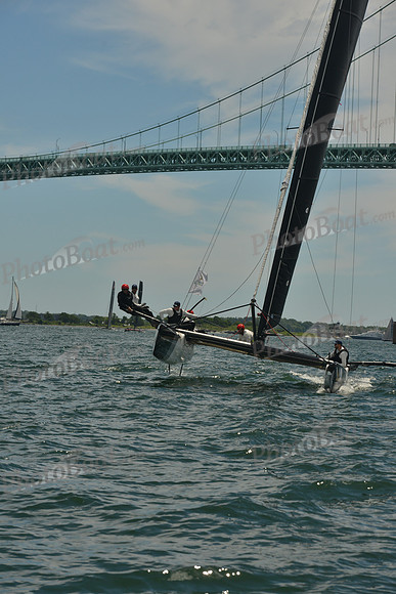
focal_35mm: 116
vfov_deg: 17.6
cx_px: 198
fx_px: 1913
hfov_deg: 11.8
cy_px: 297
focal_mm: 116
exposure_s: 1/1000
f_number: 8
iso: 400
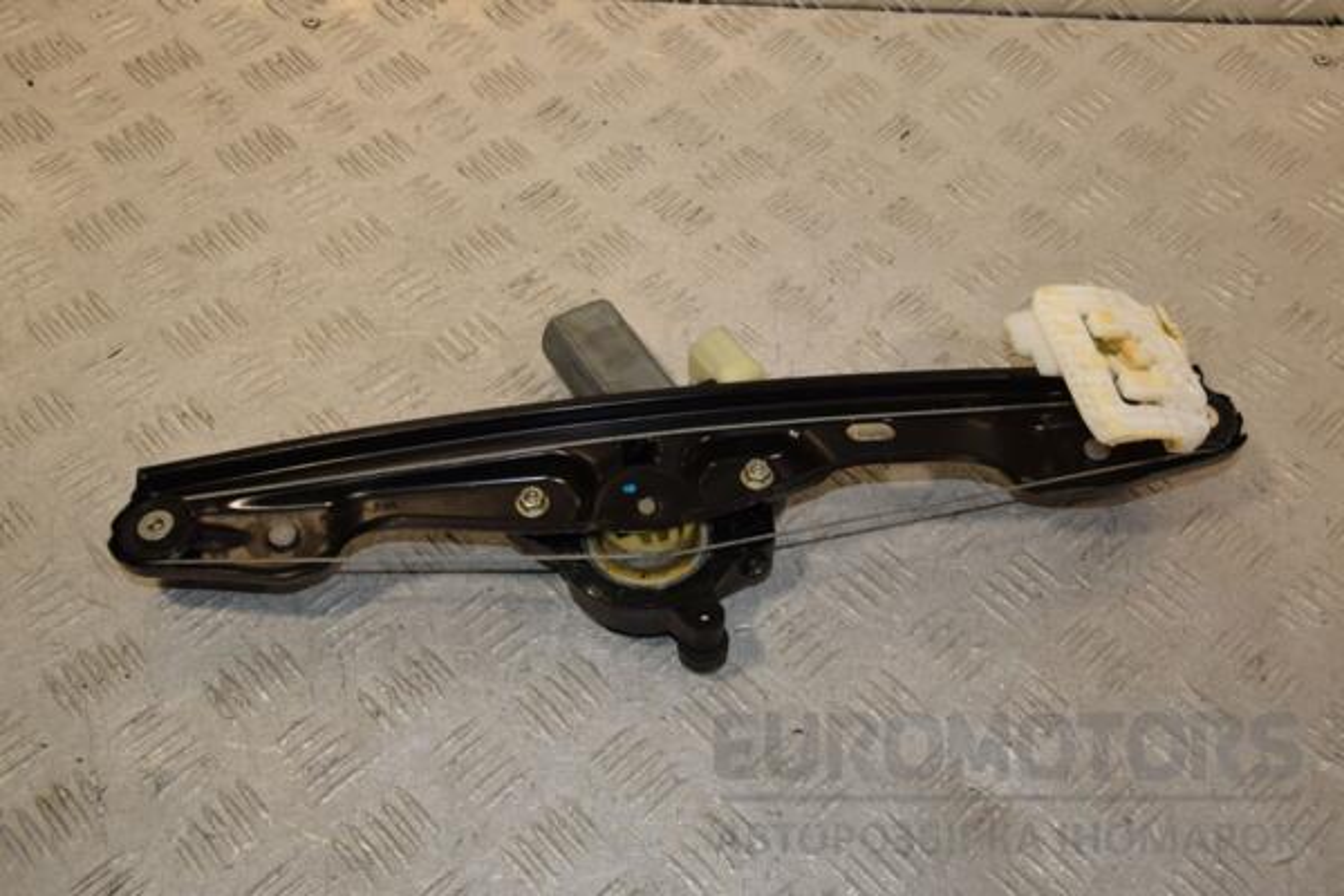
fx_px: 1456
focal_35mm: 39
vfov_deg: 34.2
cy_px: 448
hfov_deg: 49.6
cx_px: 672
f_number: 9
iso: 800
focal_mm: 26
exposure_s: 1/200
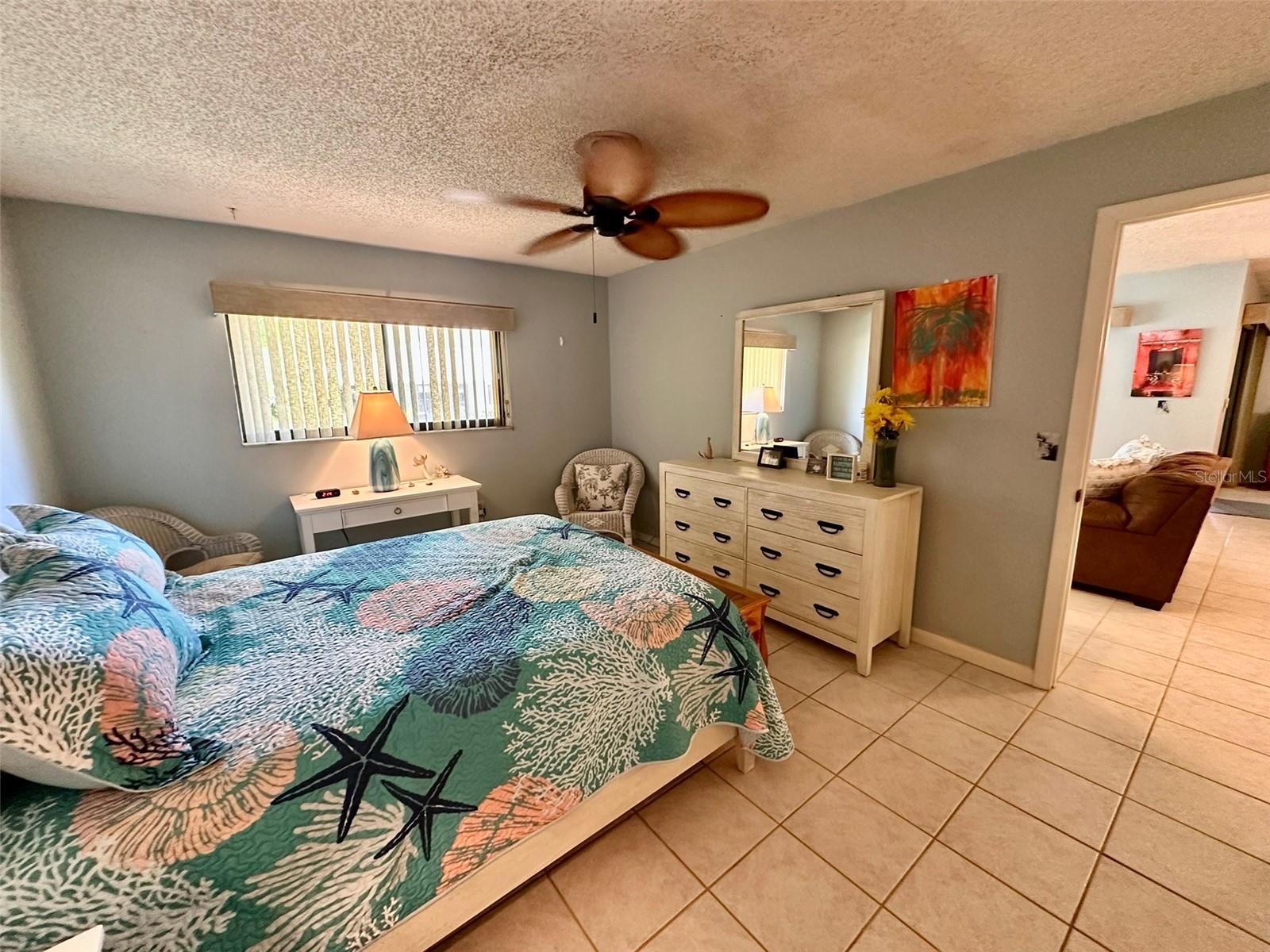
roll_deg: +0.1
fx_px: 514
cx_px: 635
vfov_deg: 85.7
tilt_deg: -9.2
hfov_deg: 102.1
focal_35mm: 14
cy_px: 476
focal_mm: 2.22
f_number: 2.2
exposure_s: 1/60
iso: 400
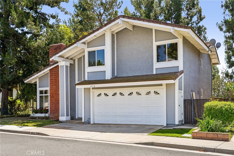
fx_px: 234
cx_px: 117
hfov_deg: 53.1
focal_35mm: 36
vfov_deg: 36.8
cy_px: 78
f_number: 8
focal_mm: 36
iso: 100
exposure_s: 1/200
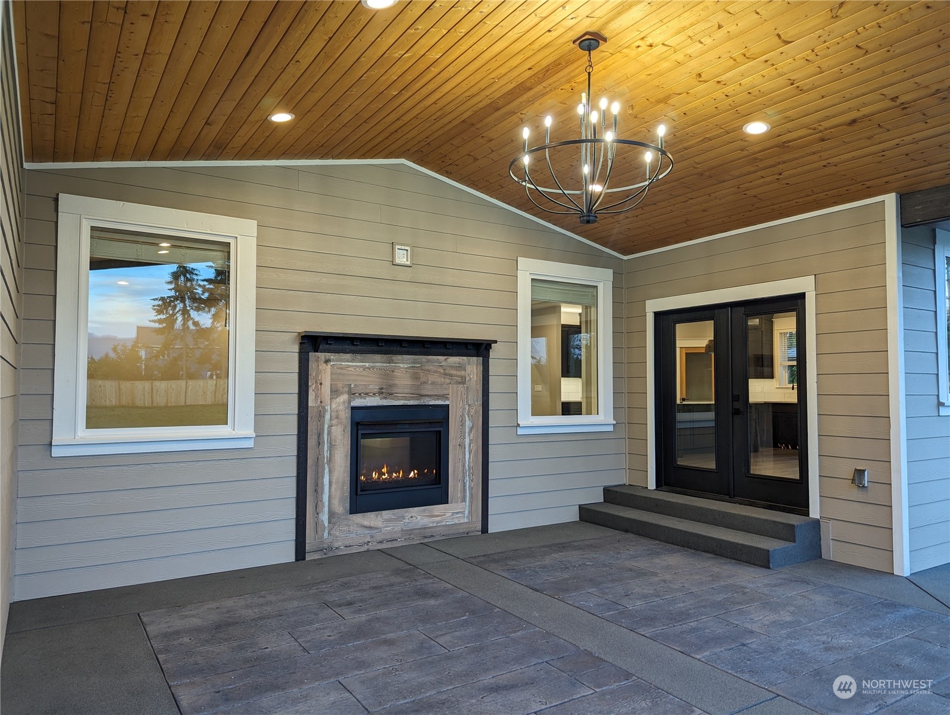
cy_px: 358
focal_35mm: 24
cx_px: 475
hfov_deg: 71.5
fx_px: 659
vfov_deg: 56.9
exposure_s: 1/24
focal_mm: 6.81
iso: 35
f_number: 1.85
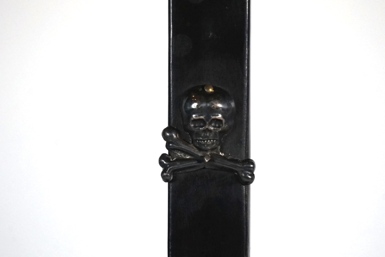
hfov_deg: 6.5
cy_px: 128
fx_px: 3371
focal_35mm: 315
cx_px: 192
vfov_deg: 4.4
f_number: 6.3
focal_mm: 210
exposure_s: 1/320
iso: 2000
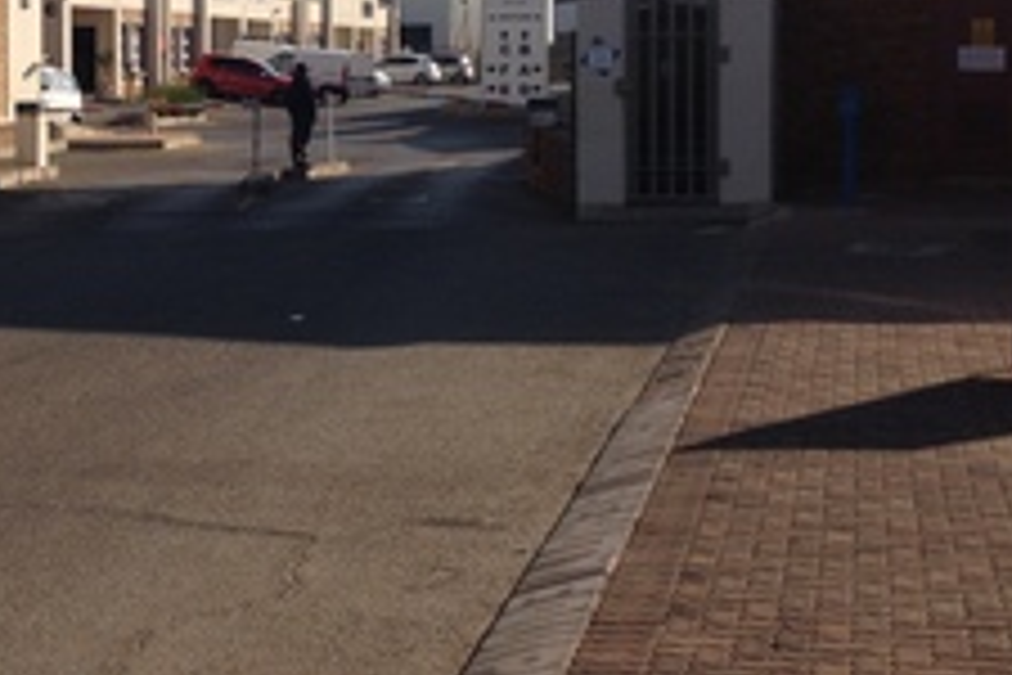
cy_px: 101
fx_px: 2277
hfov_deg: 24.6
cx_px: 175
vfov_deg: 16.7
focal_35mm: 81
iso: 50
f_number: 2.4
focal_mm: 4.28
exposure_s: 1/2123
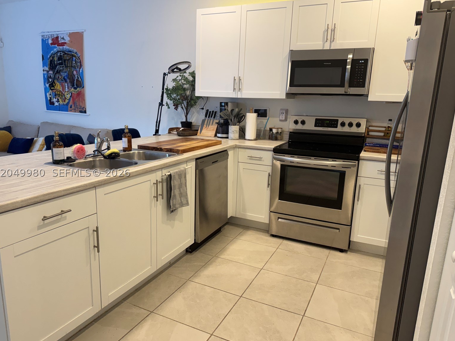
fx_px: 329
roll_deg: -1.6
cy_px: 173
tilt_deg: -13.6
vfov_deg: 54.9
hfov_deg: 69.4
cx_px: 221
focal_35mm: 25
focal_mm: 6.76
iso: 200
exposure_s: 1/120
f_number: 1.78
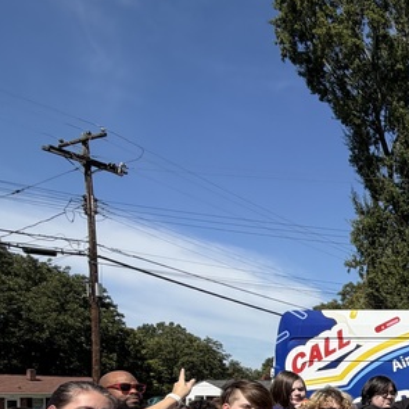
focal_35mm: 43
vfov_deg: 35.7
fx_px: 575
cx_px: 567
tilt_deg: -0.1
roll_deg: +0.5
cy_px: 402
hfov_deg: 29.2
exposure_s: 1/770
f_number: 2.2
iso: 25
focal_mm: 2.22
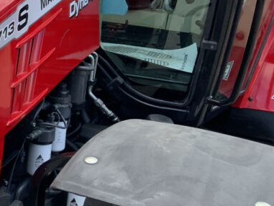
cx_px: -76
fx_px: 618
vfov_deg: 18.9
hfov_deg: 22.5
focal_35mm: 78
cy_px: 76
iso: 16
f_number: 1.8
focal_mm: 3
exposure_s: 1/174
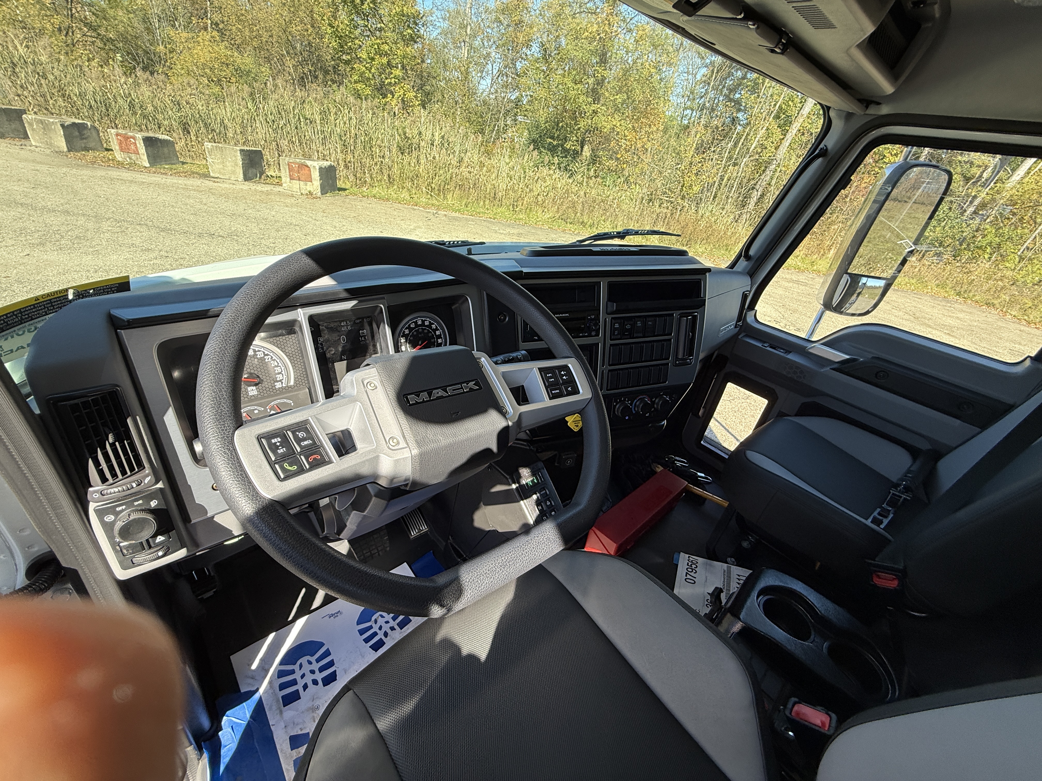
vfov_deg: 85.7
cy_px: 390
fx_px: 421
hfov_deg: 102.1
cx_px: 521
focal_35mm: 14
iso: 64
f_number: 2.2
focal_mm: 2.22
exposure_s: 1/228
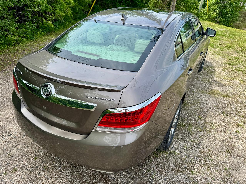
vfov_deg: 56.8
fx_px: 171
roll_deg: -2.7
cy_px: 92
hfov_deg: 71.6
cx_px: 123
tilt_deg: -29.4
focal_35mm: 24
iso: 80
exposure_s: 1/2105
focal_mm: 6.76
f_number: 1.78
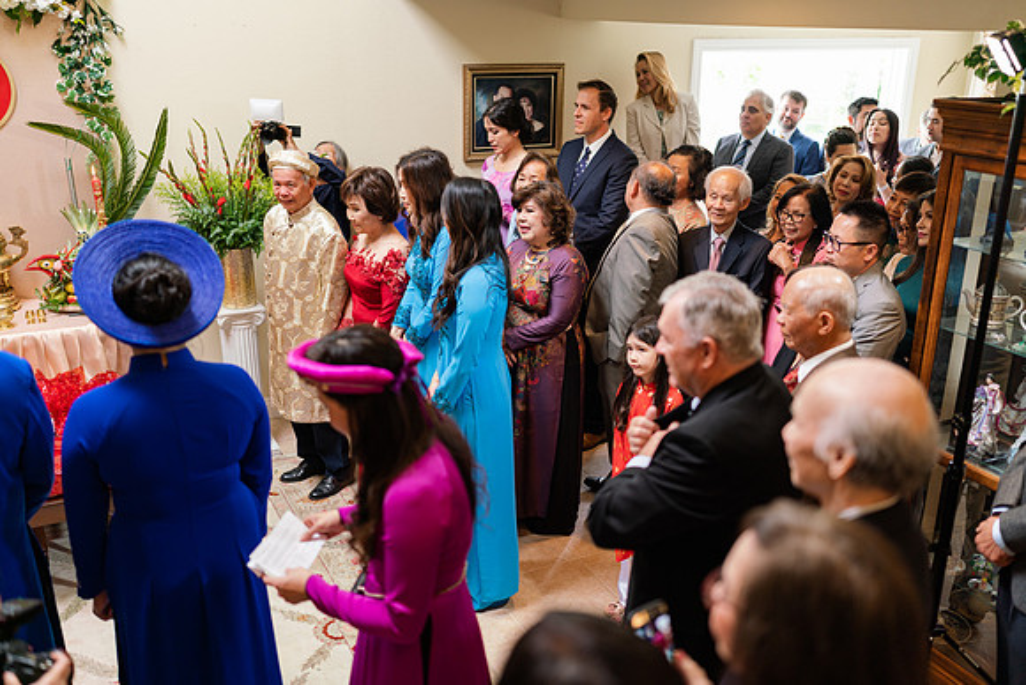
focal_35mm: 35
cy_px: 342
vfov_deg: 37.9
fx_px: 998
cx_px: 513
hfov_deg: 54.4
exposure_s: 1/125
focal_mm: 35
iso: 160
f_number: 1.4
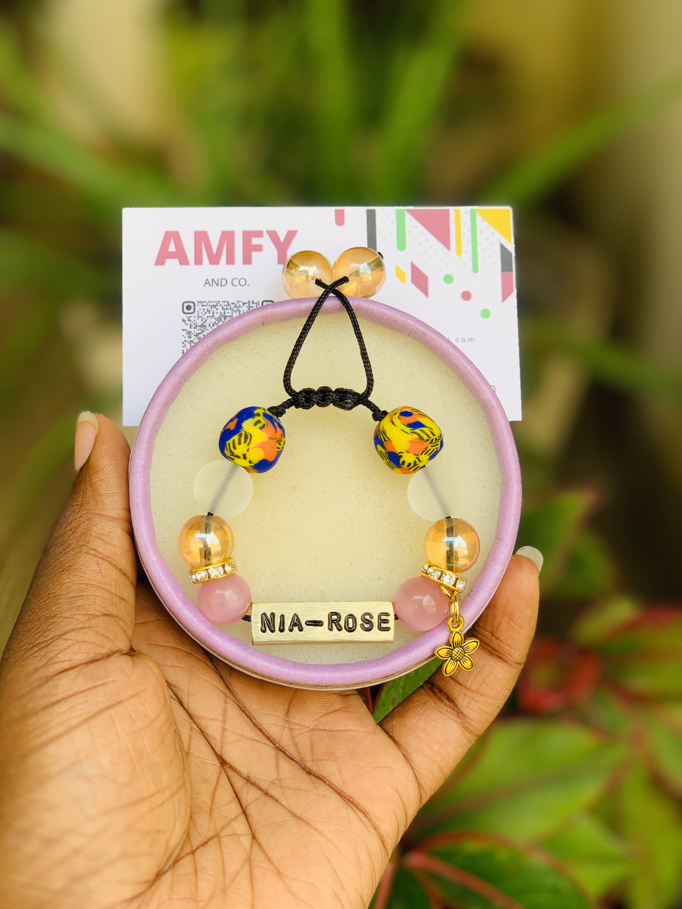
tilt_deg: -24.7
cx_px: 341
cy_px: 454
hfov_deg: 28.0
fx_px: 1366
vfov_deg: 36.8
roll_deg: -2.4
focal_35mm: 52
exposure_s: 1/125
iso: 16
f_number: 2.4
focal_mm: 6
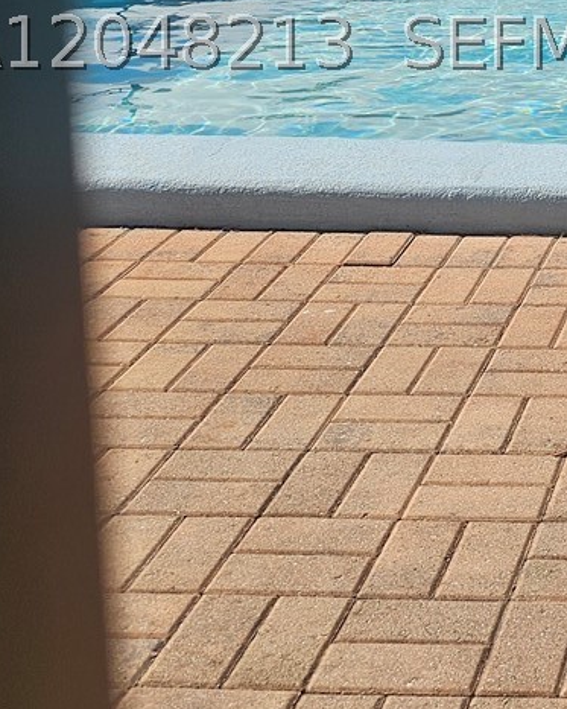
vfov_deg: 23.9
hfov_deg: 17.8
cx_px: 850
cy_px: 43
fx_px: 1615
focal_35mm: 77
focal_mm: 6.3
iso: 10
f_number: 1.7
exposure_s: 1/1425
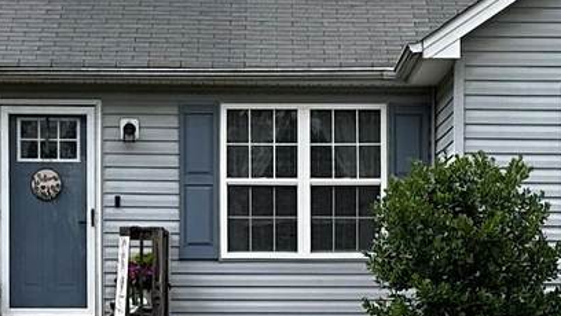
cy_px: 260
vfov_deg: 14.7
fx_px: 1220
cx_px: 279
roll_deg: -0.6
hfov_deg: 25.9
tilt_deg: -0.1
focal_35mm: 82
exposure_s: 1/2882
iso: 80
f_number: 1.78
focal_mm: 6.86
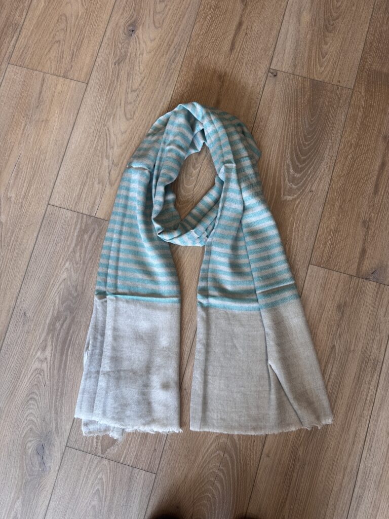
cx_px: 194
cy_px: 260
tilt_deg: -83.8
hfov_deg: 56.8
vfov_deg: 71.6
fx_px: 360
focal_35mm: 24
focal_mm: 6.76
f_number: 1.78
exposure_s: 1/100
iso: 50
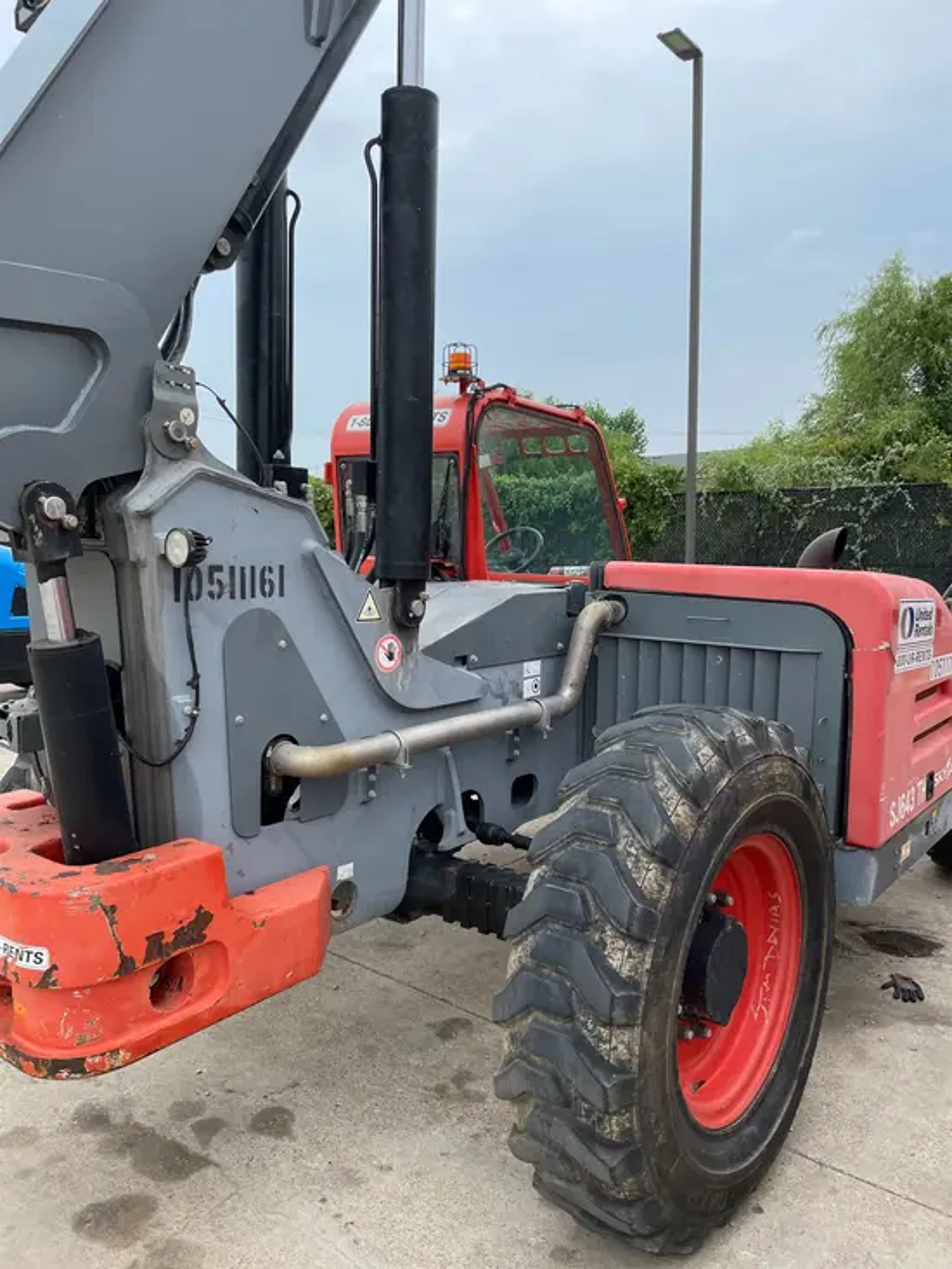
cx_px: 476
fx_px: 953
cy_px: 634
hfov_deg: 53.1
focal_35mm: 26
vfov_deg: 67.3
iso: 32
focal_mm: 4.2
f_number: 1.6
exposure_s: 1/1531
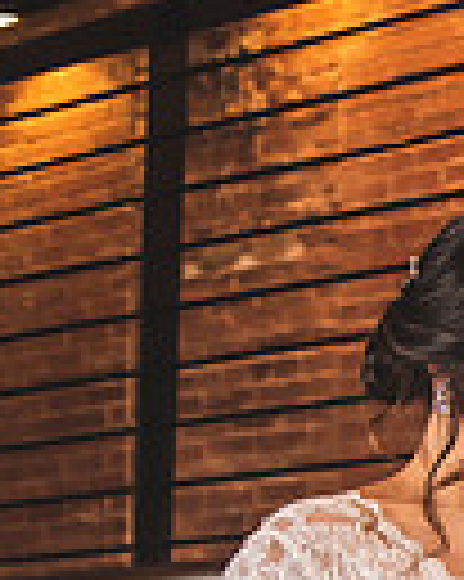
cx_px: 1185
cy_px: 713
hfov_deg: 10.0
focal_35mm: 131
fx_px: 2251
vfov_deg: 14.2
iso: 500
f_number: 2.8
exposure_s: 1/125
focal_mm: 31
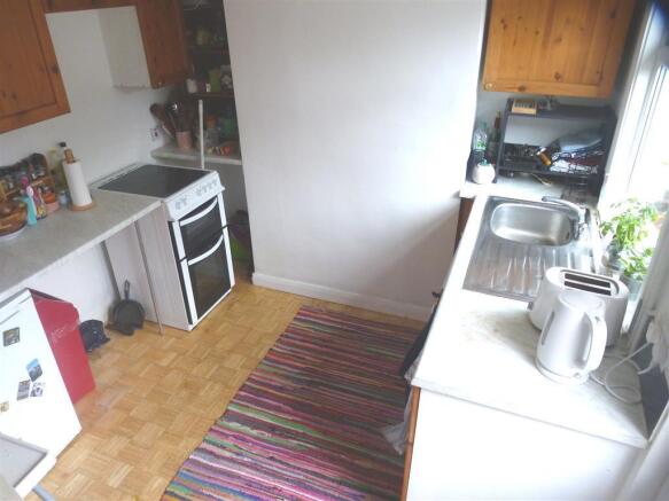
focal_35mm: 24
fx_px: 464
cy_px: 250
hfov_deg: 71.6
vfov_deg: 56.8
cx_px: 334
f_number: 3.3
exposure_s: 1/30
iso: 400
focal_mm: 4.3
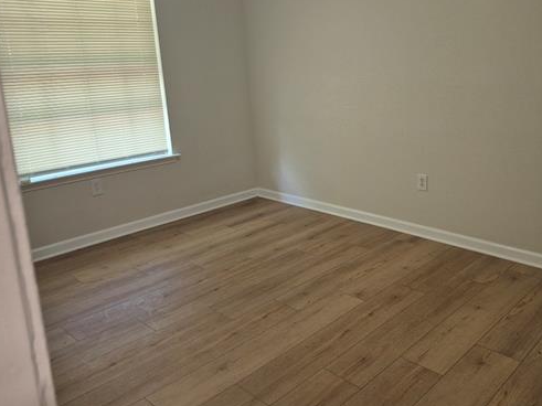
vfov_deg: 46.6
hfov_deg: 59.2
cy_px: 172
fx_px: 470
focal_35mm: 30
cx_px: 340
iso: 320
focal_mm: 5.4
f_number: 1.8
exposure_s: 1/120
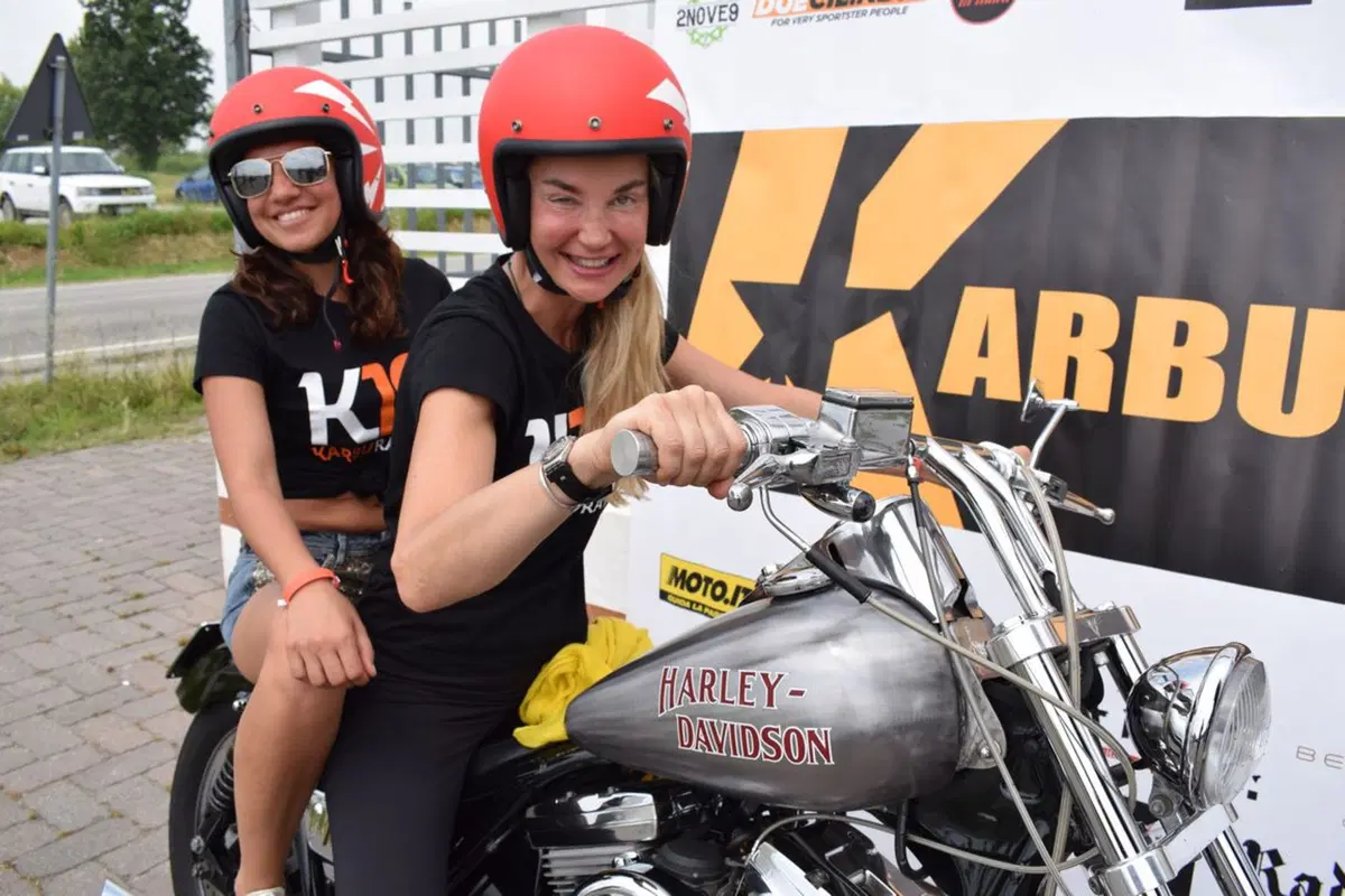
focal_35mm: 30
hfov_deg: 61.9
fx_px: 1121
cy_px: 448
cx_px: 672
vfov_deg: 43.6
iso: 200
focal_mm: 20
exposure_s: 1/320
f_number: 9
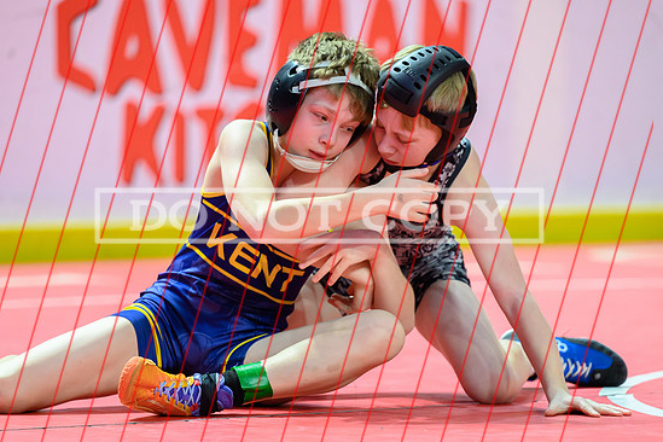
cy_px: 264
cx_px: 378
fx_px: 4401
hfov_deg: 8.6
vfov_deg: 5.7
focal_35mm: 239
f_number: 2.8
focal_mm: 180
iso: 4000
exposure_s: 1/800
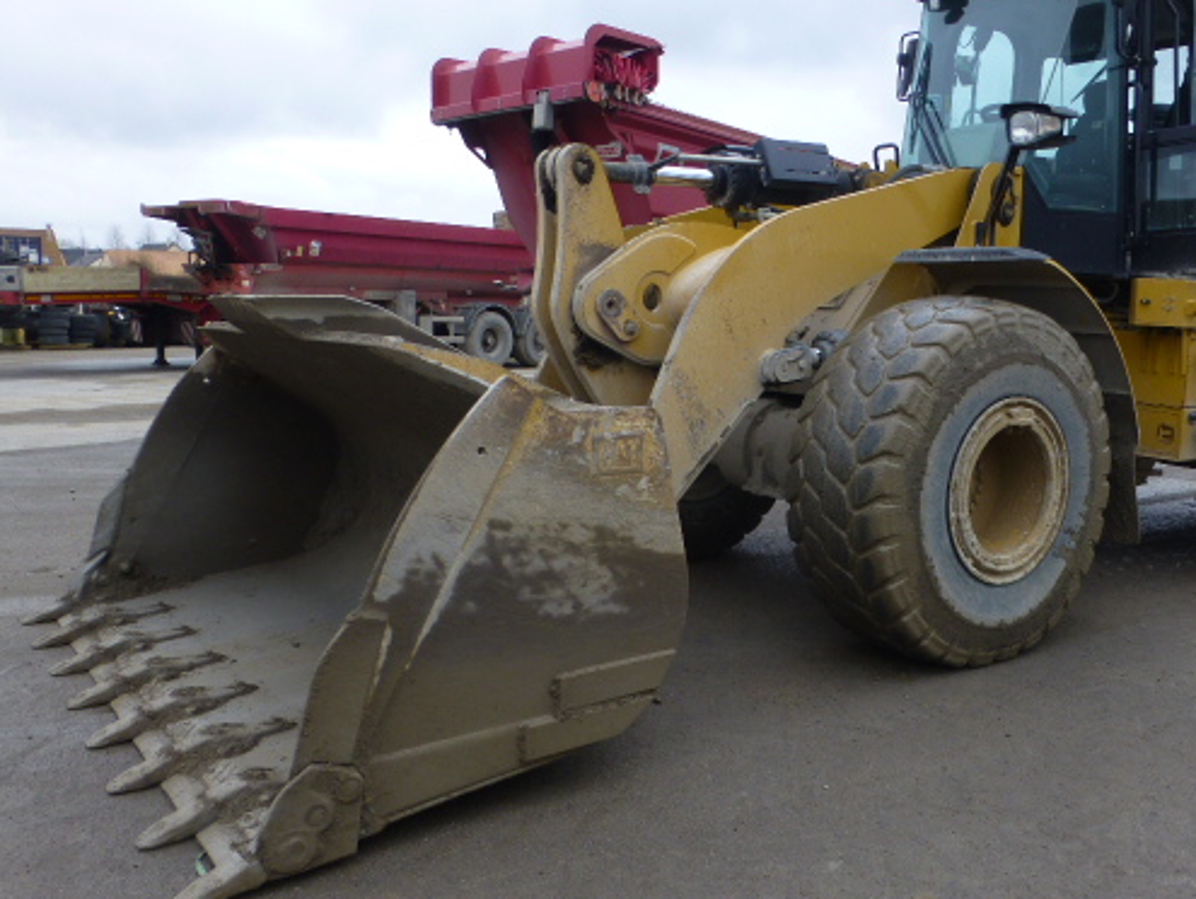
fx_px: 1072
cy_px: 433
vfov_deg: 45.5
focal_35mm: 31
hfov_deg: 57.4
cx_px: 764
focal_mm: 4.3
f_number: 4
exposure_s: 1/200
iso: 100
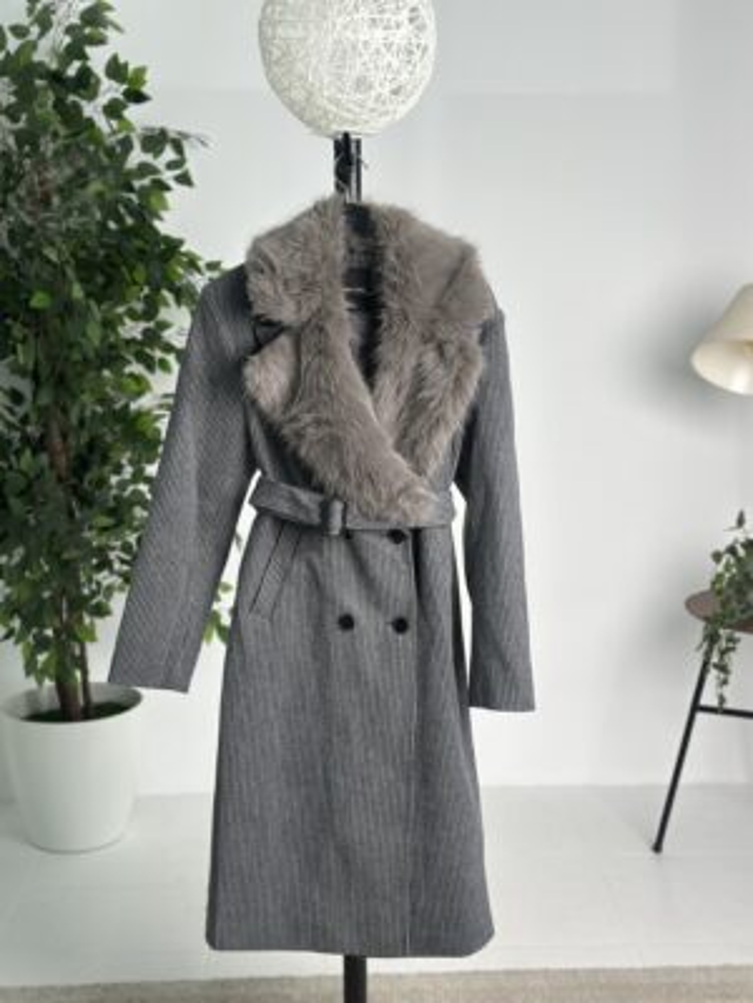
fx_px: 1392
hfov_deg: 30.3
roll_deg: +0.0
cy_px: 502
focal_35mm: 48
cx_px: 376
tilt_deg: -9.5
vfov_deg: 39.7
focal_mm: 6.86
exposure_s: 1/100
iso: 125
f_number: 1.78
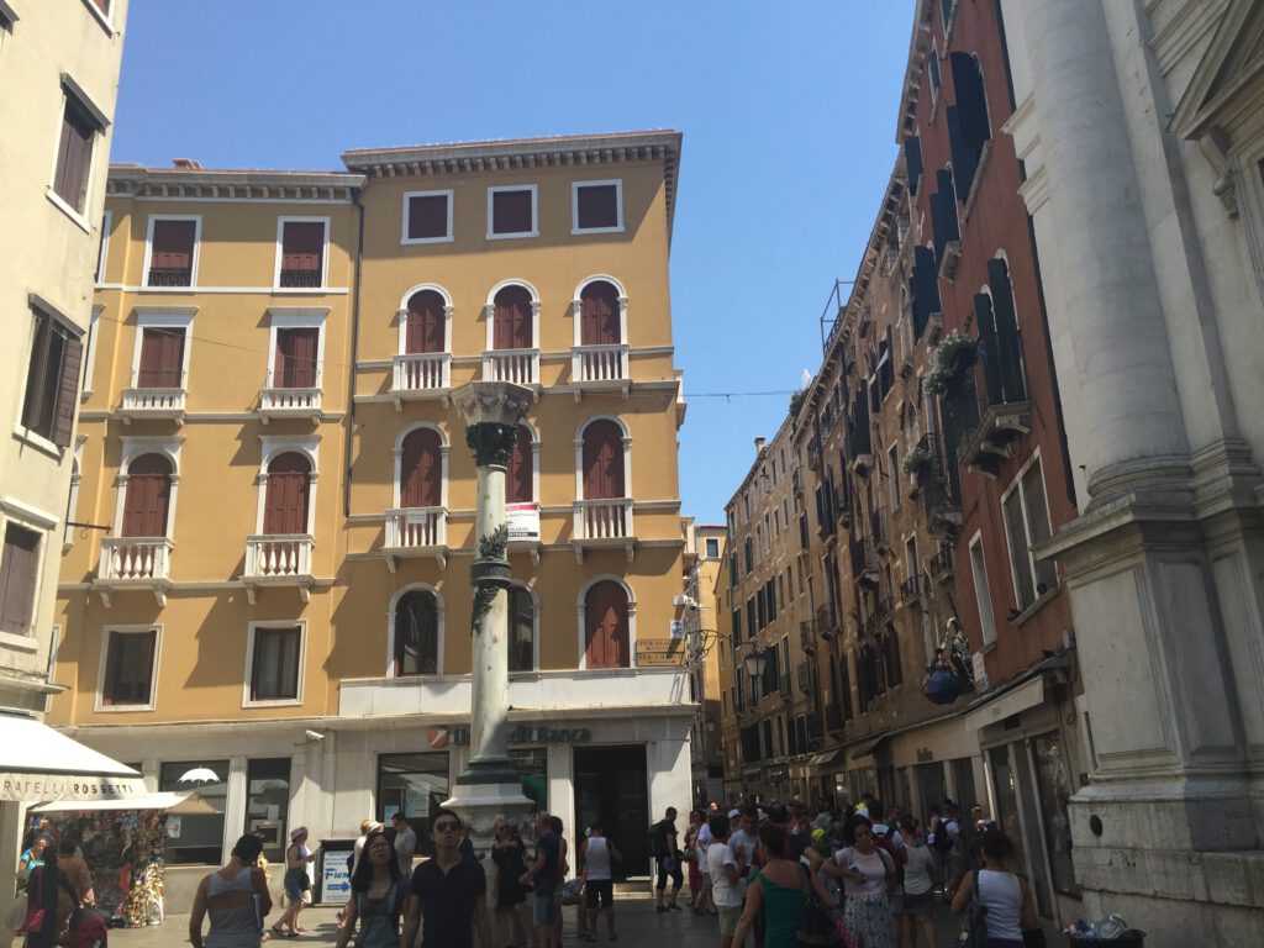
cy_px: 474
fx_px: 1059
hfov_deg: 61.7
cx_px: 632
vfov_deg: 48.2
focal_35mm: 29
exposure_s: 1/1276
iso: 32
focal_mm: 4.15
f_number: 2.2
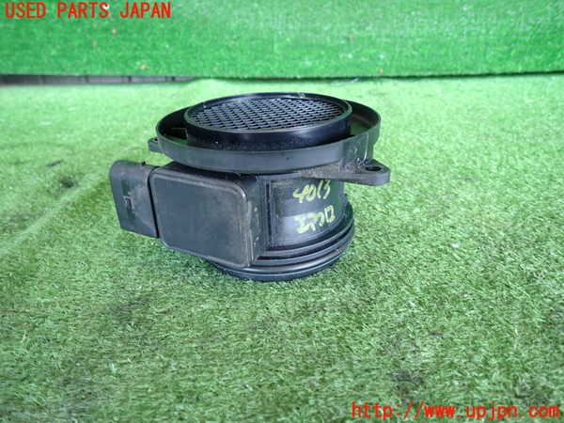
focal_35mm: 25
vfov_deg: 54.9
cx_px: 282
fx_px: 407
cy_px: 212
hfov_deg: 69.4
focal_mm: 4.5
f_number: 2
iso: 200
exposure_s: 1/30
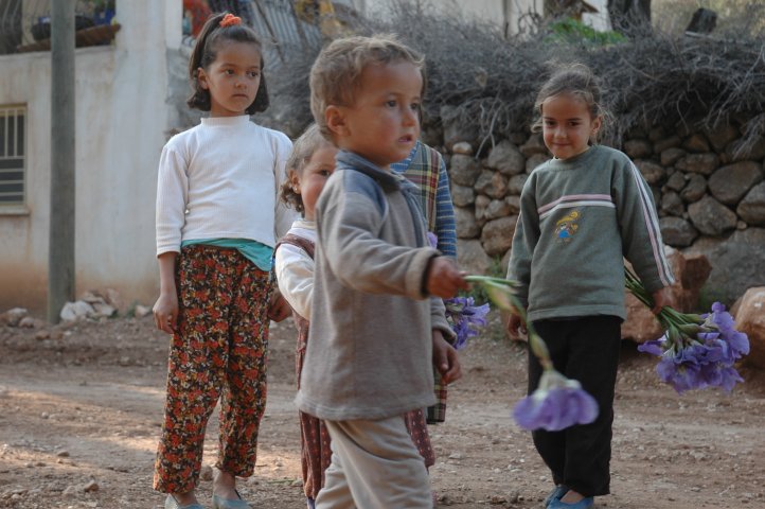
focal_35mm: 66
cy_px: 254
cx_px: 382
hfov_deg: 30.5
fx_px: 1401
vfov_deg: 20.6
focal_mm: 44
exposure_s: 1/125
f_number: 4.5
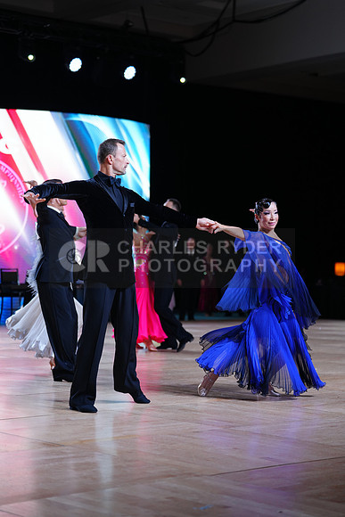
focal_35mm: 79
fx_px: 1135
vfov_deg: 25.7
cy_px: 258
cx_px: 172
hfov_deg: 17.3
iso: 500
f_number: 2.8
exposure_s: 1/500
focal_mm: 79
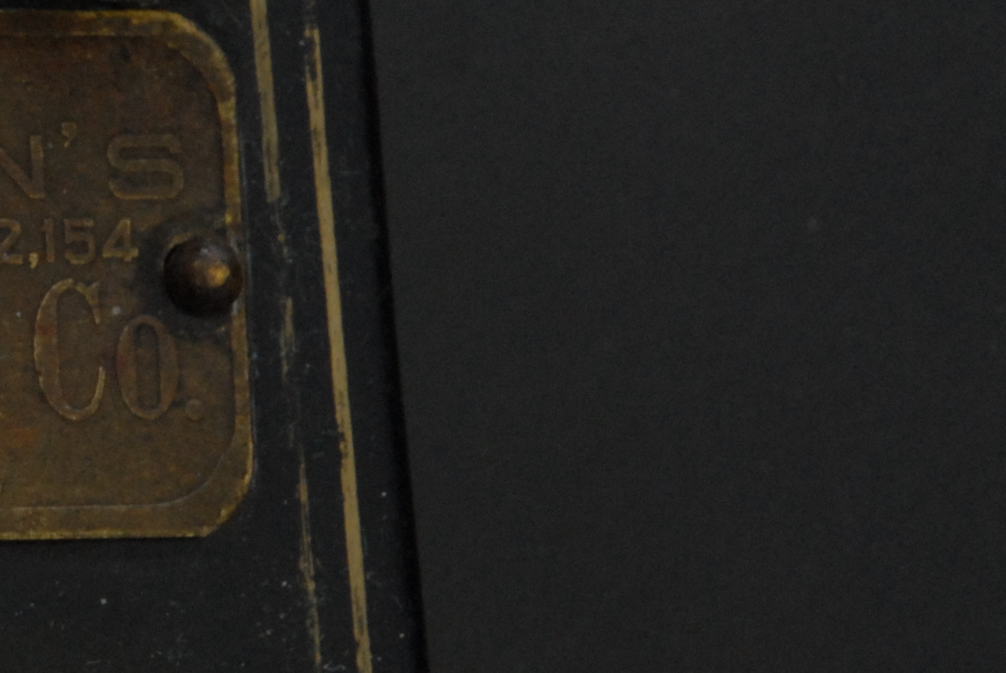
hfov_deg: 6.5
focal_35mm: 312
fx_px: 8728
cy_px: 273
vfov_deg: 4.4
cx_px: -427
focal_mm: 70
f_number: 11
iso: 640
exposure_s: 1/80
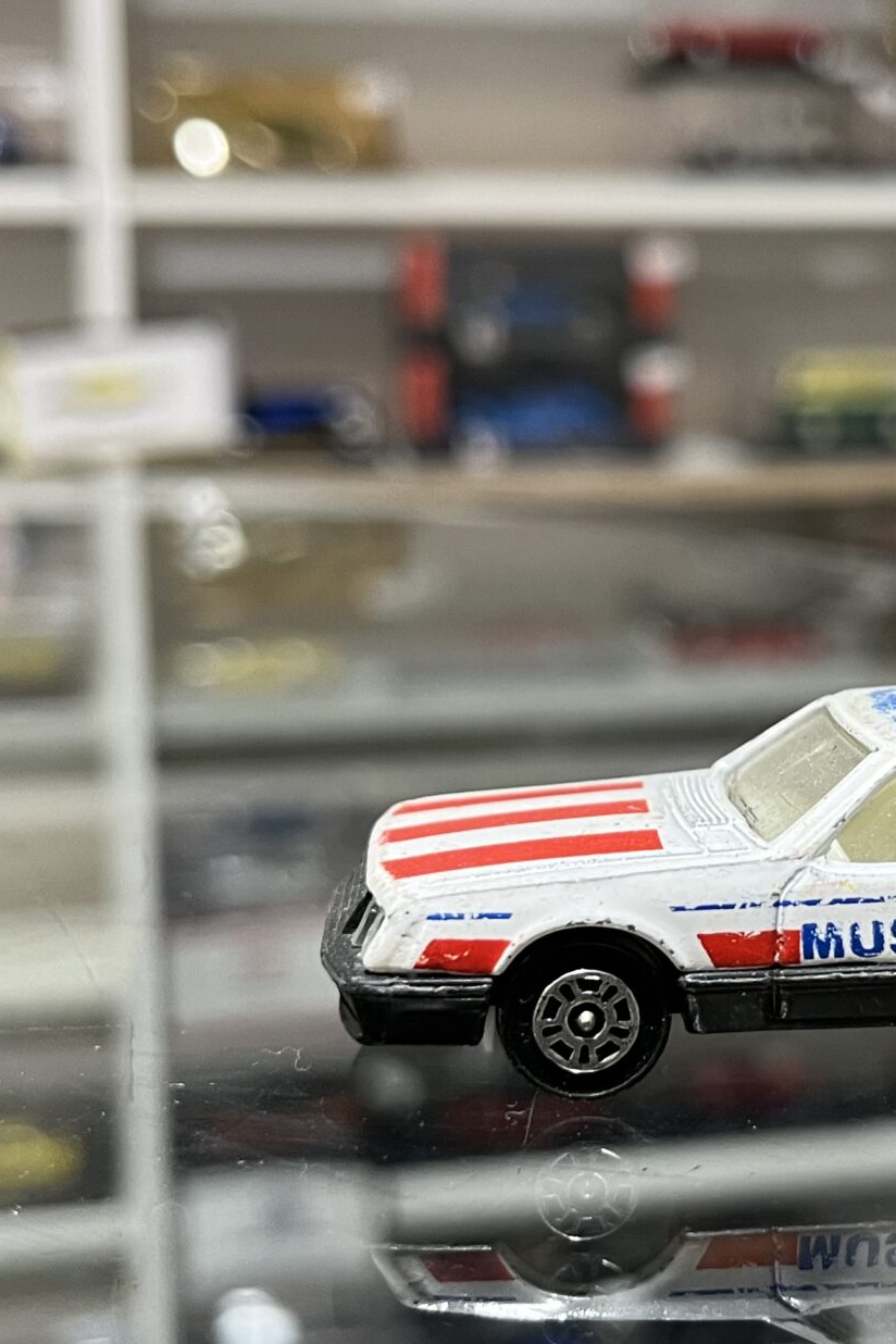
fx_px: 2091
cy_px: 672
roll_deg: +0.0
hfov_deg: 23.6
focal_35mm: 56
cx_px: 795
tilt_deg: -9.3
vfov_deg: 35.6
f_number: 1.6
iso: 160
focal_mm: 5.1
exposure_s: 1/50
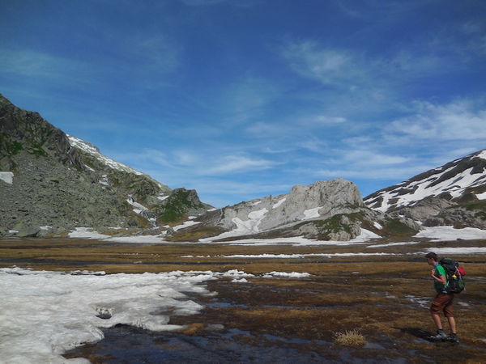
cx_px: 243
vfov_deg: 54.9
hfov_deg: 69.4
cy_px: 182
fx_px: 351
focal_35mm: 25
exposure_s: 1/1000
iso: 125
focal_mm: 4.5
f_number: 6.6
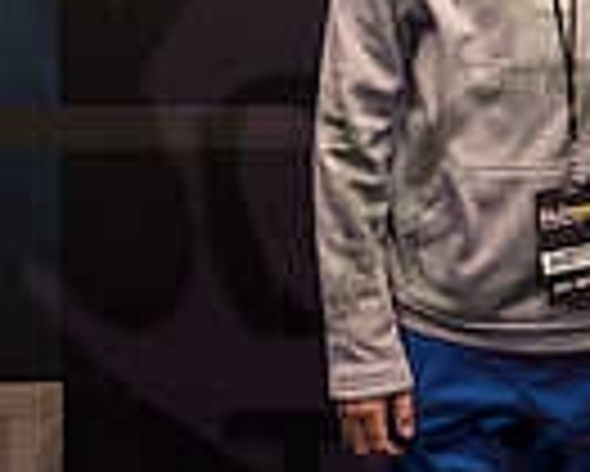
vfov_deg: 13.1
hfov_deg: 16.6
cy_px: -196
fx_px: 1957
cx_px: 667
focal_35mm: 112
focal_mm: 24
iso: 2500
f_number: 3.5
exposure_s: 1/200
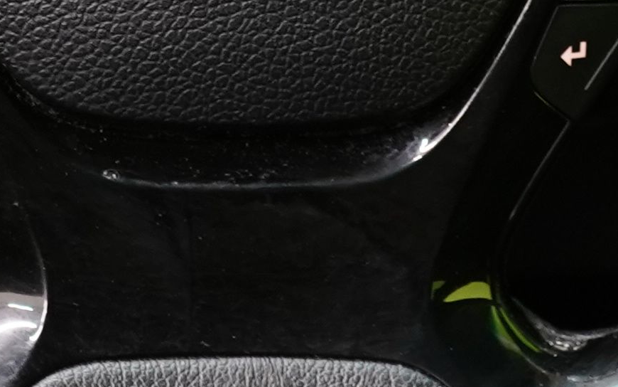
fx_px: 4262
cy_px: -583
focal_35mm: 253
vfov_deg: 5.0
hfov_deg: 8.3
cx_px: 246
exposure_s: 1/20
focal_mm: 36
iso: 1250
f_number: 5
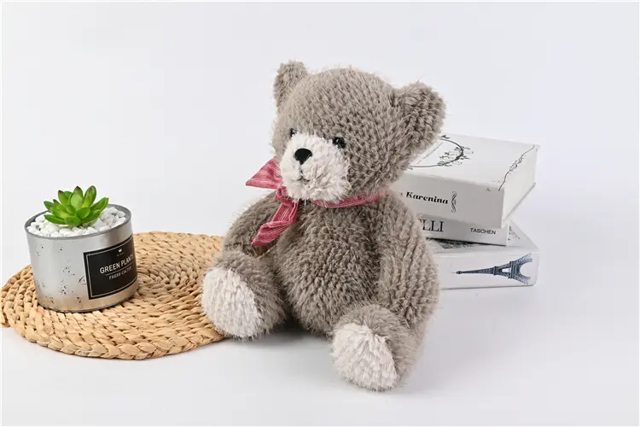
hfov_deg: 45.4
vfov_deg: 31.2
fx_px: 764
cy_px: 214
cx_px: 320
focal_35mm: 43
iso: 100
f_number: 16
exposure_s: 1/125
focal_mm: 43
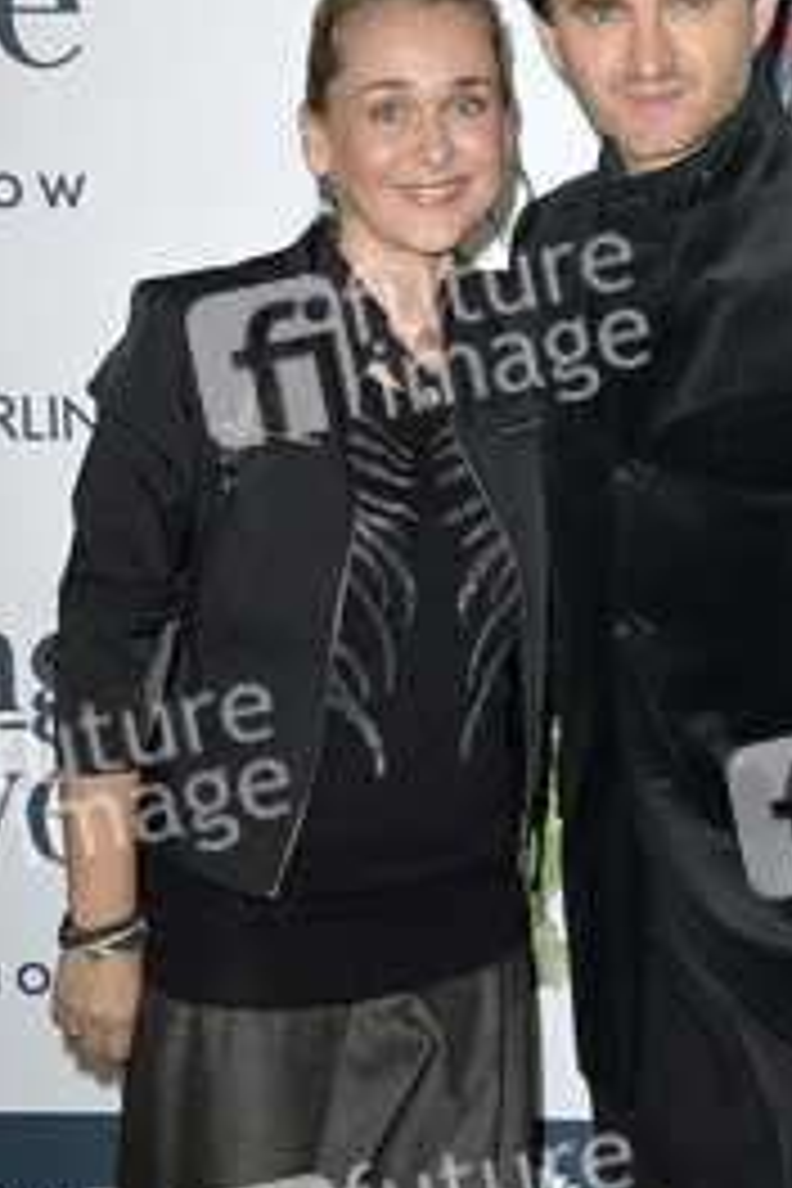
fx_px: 3498
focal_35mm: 106
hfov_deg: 12.9
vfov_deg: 19.3
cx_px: 549
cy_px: 567
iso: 640
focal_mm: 70
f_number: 6.3
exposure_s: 1/250
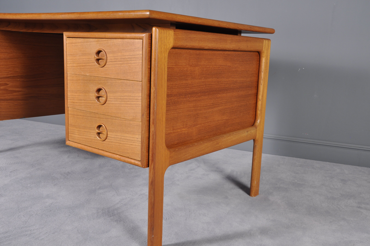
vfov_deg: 35.4
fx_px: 385
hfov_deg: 51.3
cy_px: 123
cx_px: 185
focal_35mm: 38
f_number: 8
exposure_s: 1/5
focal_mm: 25
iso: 400
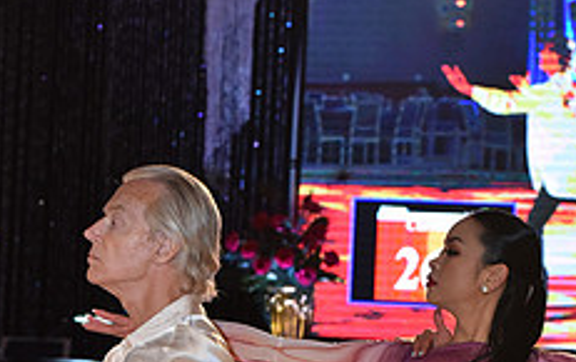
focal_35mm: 179
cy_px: 492
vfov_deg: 7.3
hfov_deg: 11.7
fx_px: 2813
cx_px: 410
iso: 2000
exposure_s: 1/320
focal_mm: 70
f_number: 5
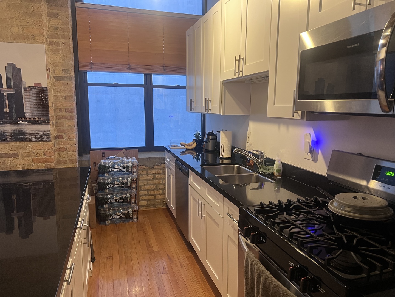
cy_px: 148
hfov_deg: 67.3
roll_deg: -0.2
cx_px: 198
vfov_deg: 53.1
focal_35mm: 26
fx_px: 297
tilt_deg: -9.0
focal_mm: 5.7
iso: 400
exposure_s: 1/60
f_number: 1.5
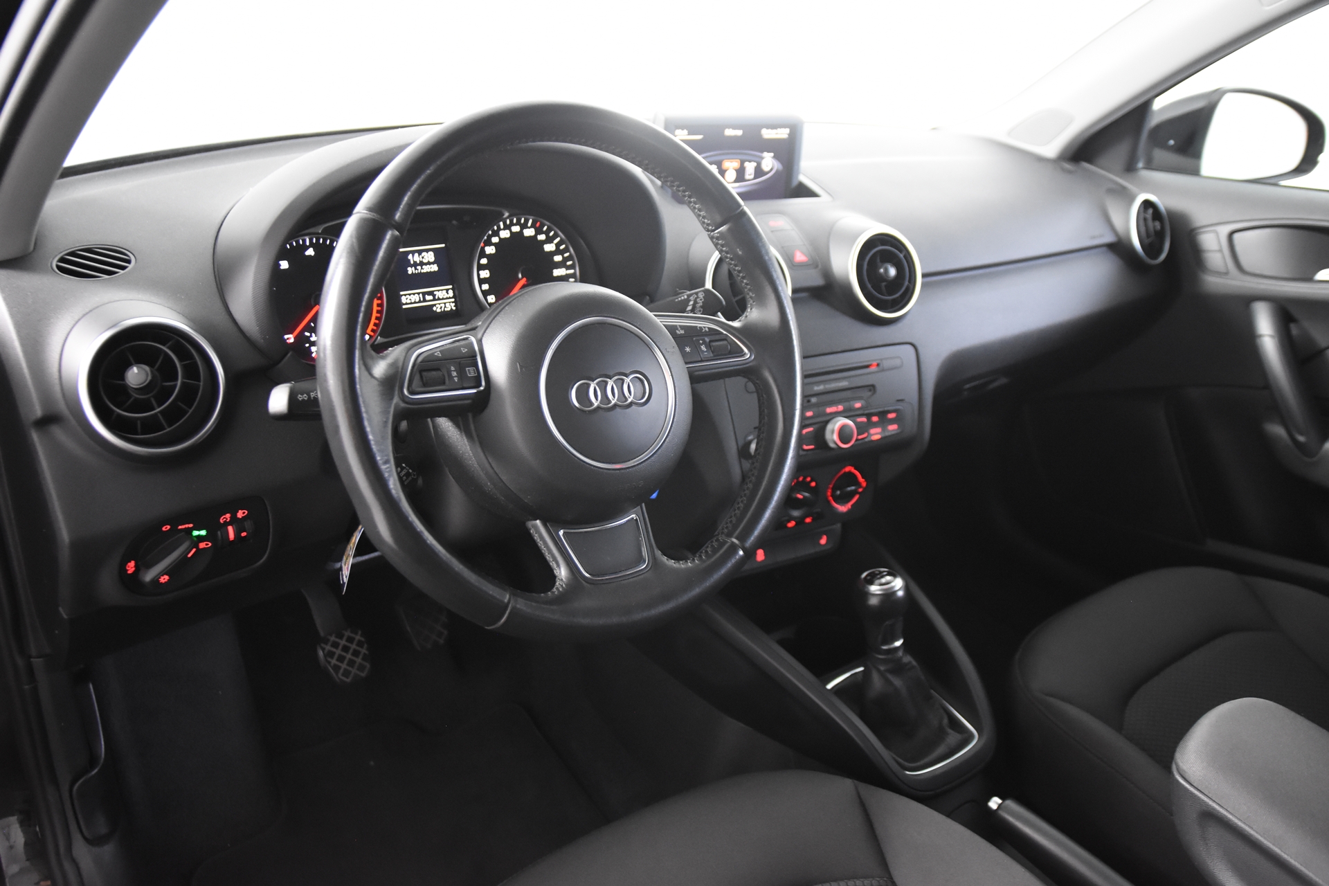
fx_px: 1107
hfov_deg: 61.9
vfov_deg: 43.6
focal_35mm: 30
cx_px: 664
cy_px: 443
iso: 2800
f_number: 2.8
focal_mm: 20
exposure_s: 1/30
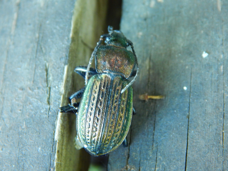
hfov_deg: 23.0
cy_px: 86
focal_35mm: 85
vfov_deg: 17.4
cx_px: 114
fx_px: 560
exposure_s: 1/20
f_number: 4.3
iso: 400
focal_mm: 15.3
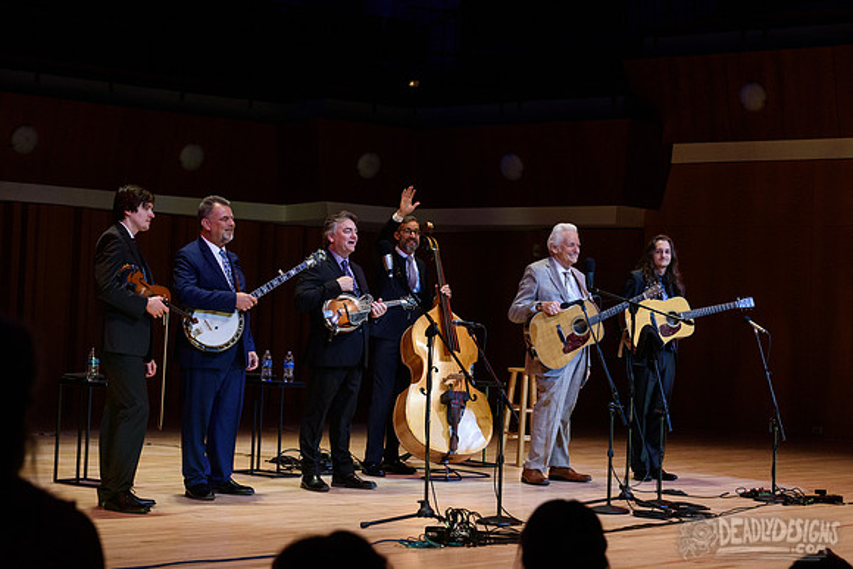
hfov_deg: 28.2
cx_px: 463
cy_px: 252
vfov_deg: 19.0
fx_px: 1700
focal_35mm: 72
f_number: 5
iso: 2500
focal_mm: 62
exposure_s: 1/640
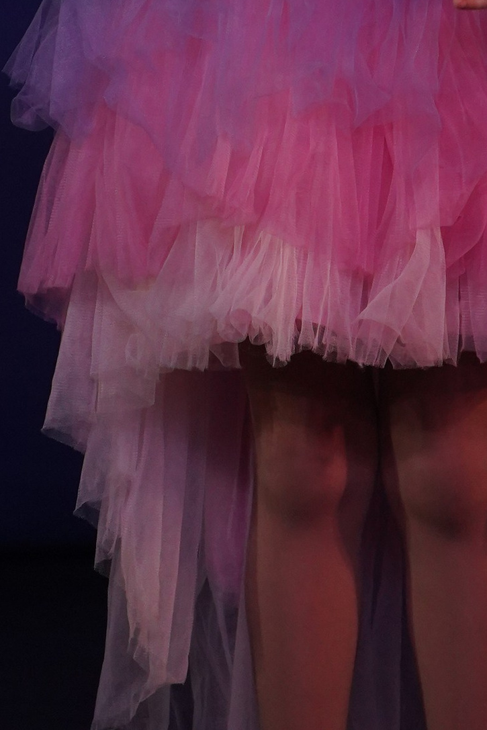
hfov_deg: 1.3
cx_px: 434
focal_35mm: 1060
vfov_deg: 1.9
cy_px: -17
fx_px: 21501
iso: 2000
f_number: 6.3
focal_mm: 300
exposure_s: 1/400
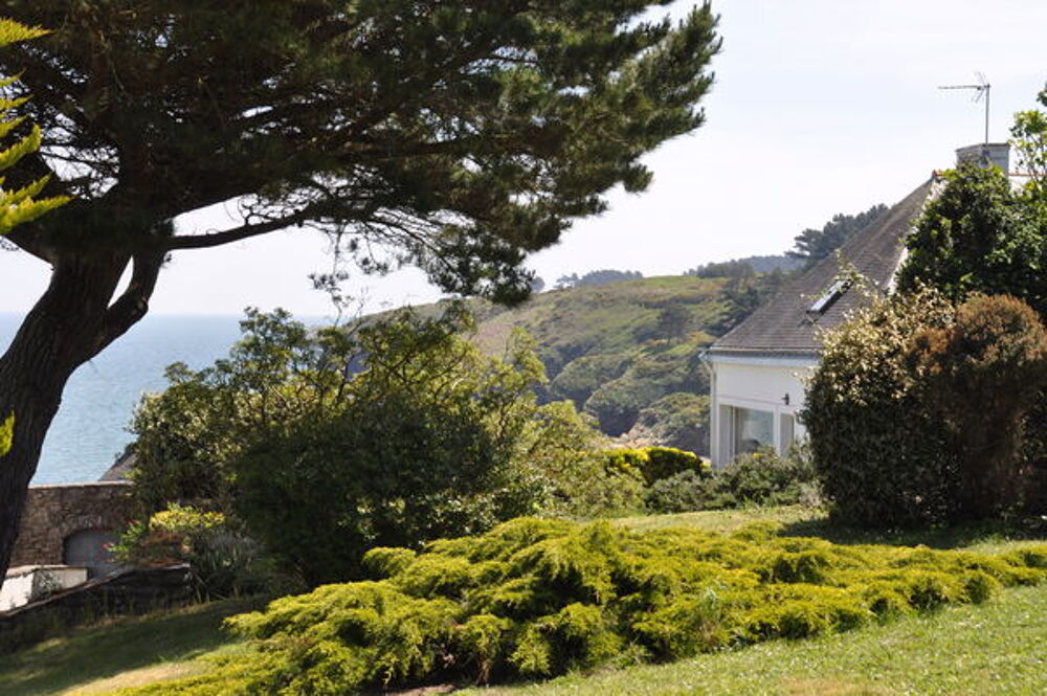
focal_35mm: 69
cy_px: 348
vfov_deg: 19.7
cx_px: 524
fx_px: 2005
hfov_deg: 29.3
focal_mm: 46
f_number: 11
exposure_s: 1/200
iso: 200
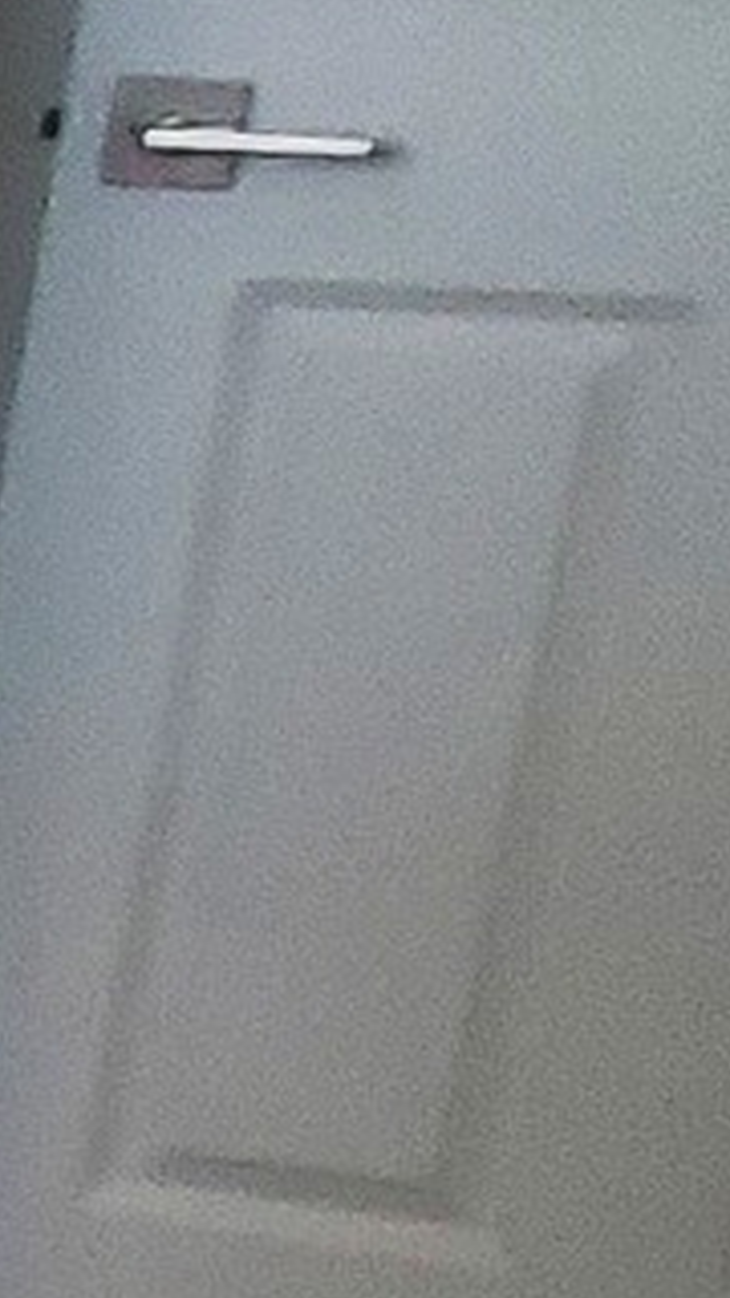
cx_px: -3703
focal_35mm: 136
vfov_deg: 15.7
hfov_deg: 5.1
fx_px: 4680
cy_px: 929
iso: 160
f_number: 2.2
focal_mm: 1.8
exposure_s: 1/60
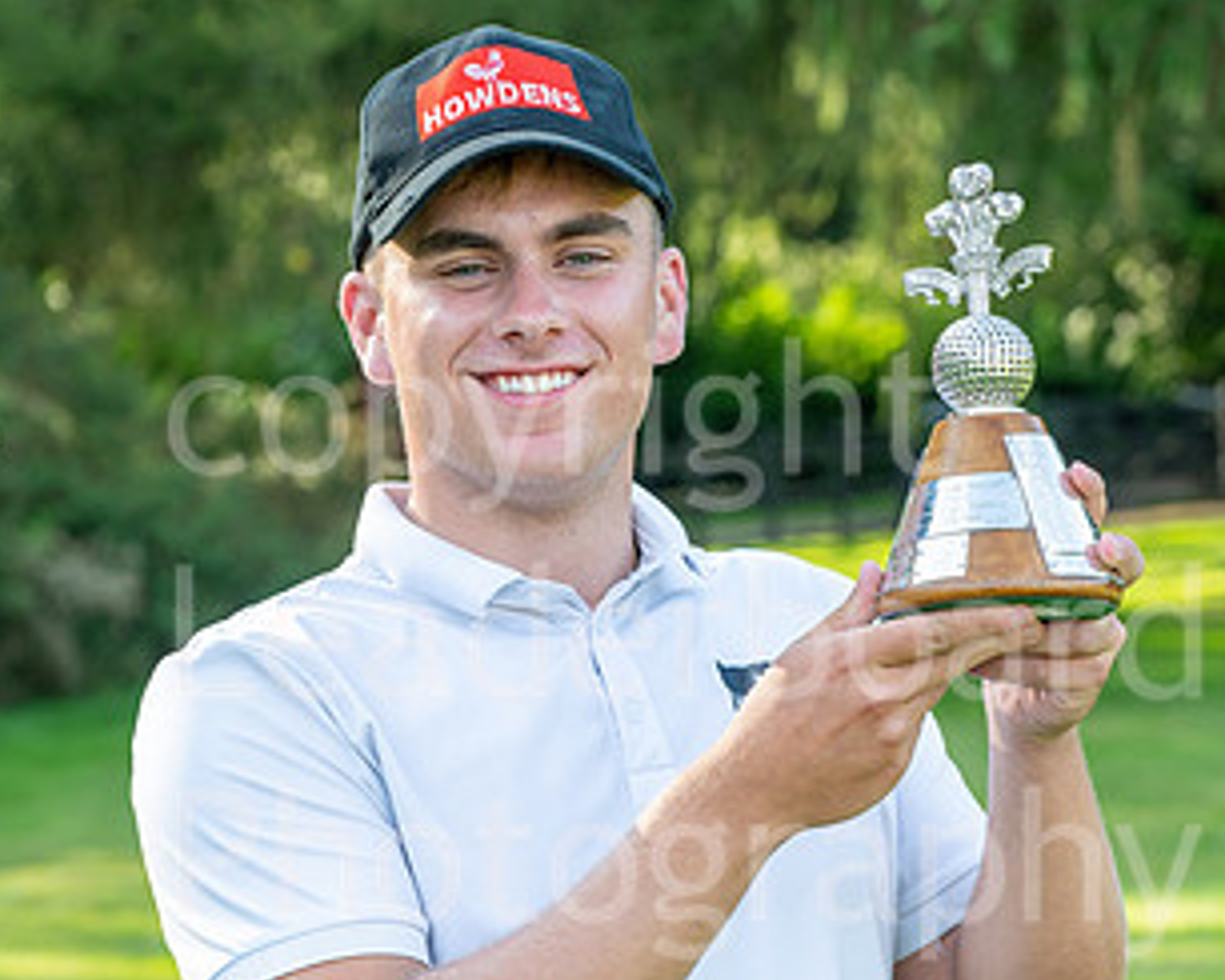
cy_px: 670
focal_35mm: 151
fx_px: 5476
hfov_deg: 12.8
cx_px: 693
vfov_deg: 10.2
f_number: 5.6
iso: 200
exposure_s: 1/125
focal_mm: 85
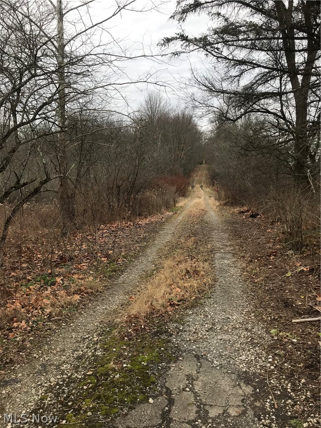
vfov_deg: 63.4
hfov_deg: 49.7
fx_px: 346
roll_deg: -0.5
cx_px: 160
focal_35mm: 28
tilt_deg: -7.9
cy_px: 214
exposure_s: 1/591
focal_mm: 3.99
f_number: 1.8
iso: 20
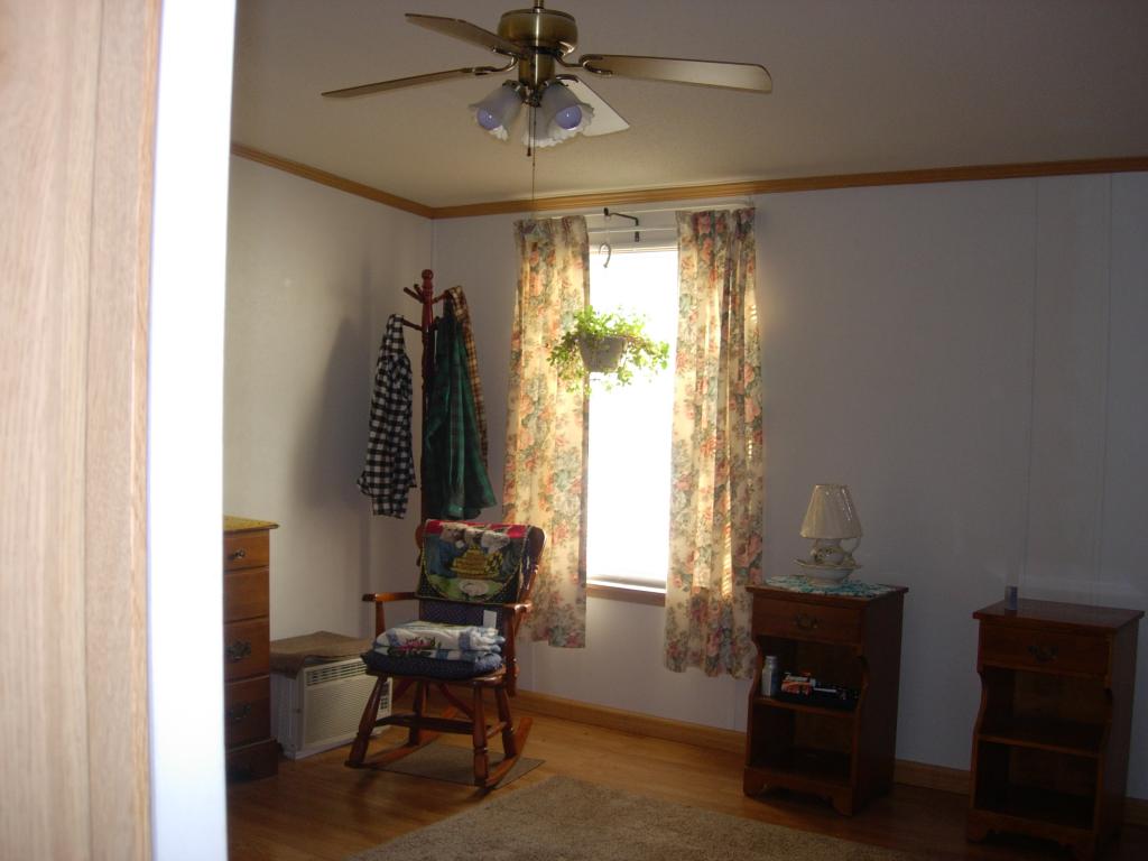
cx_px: 574
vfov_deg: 37.7
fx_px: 1260
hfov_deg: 49.0
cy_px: 430
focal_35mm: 38
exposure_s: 1/32
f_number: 2.8
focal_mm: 7.8
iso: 79
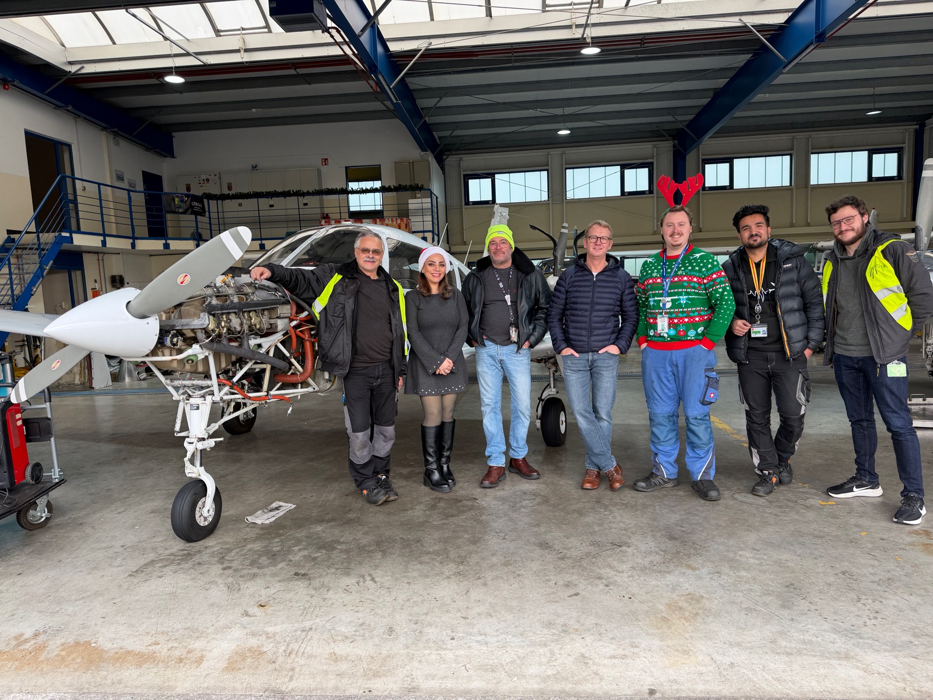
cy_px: 350
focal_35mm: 24
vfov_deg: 56.8
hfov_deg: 71.6
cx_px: 466
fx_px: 647
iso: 64
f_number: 1.78
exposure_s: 1/121
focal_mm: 6.76
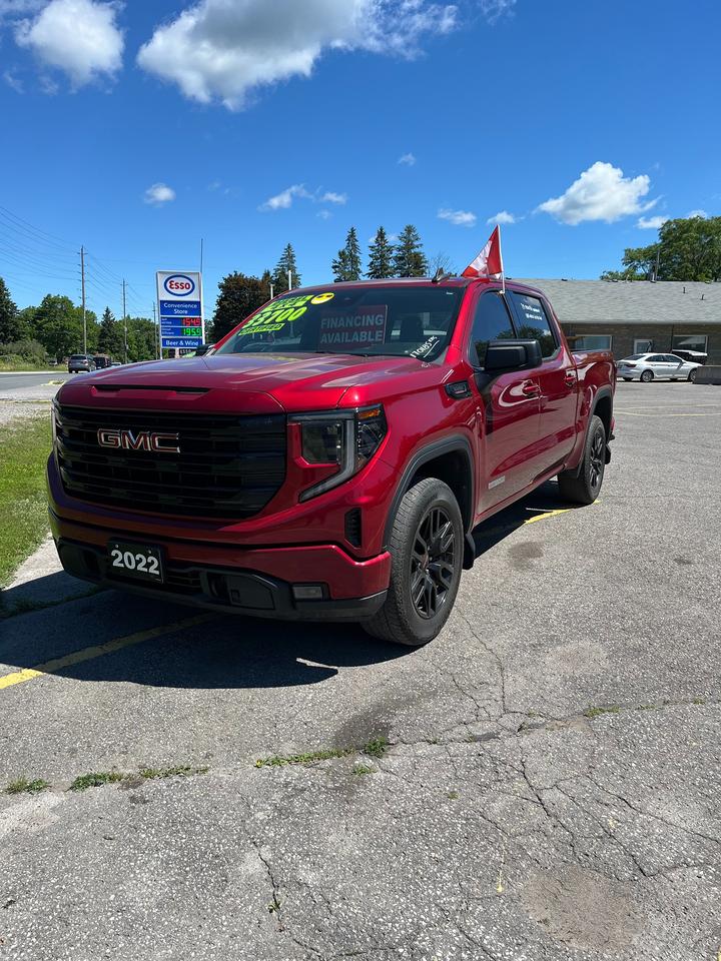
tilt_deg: -9.3
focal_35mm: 26
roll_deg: +0.9
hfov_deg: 53.1
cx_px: 360
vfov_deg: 67.3
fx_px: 722
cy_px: 480
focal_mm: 5.1
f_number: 1.6
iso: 50
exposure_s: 1/3135
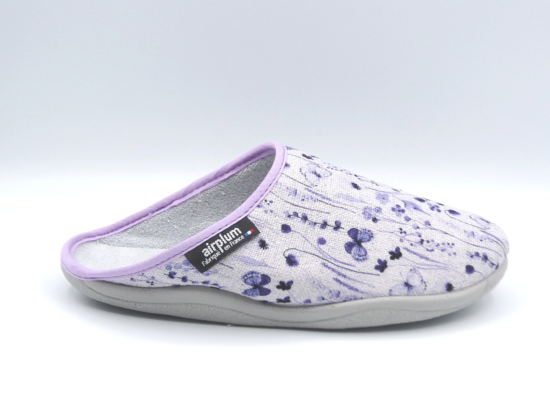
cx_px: 275
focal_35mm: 48
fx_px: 763
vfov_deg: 30.3
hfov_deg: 39.7
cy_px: 206
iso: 100
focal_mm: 4.8
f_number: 4.5
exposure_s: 1/200
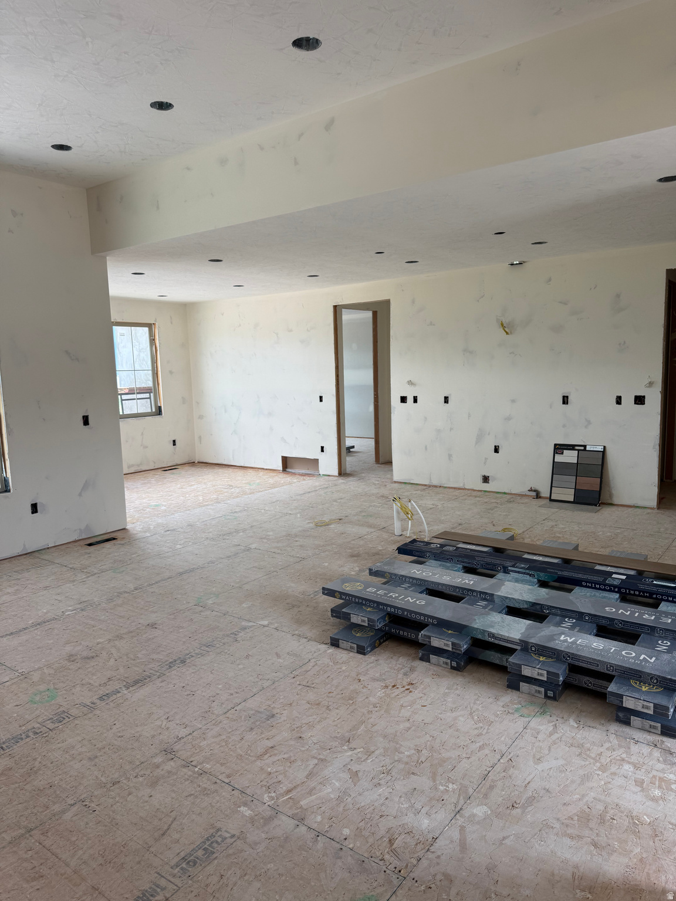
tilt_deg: -8.0
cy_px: 450
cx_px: 338
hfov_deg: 56.8
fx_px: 625
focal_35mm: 24
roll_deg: +1.0
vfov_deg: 71.6
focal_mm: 6.76
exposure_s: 1/288
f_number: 1.78
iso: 64
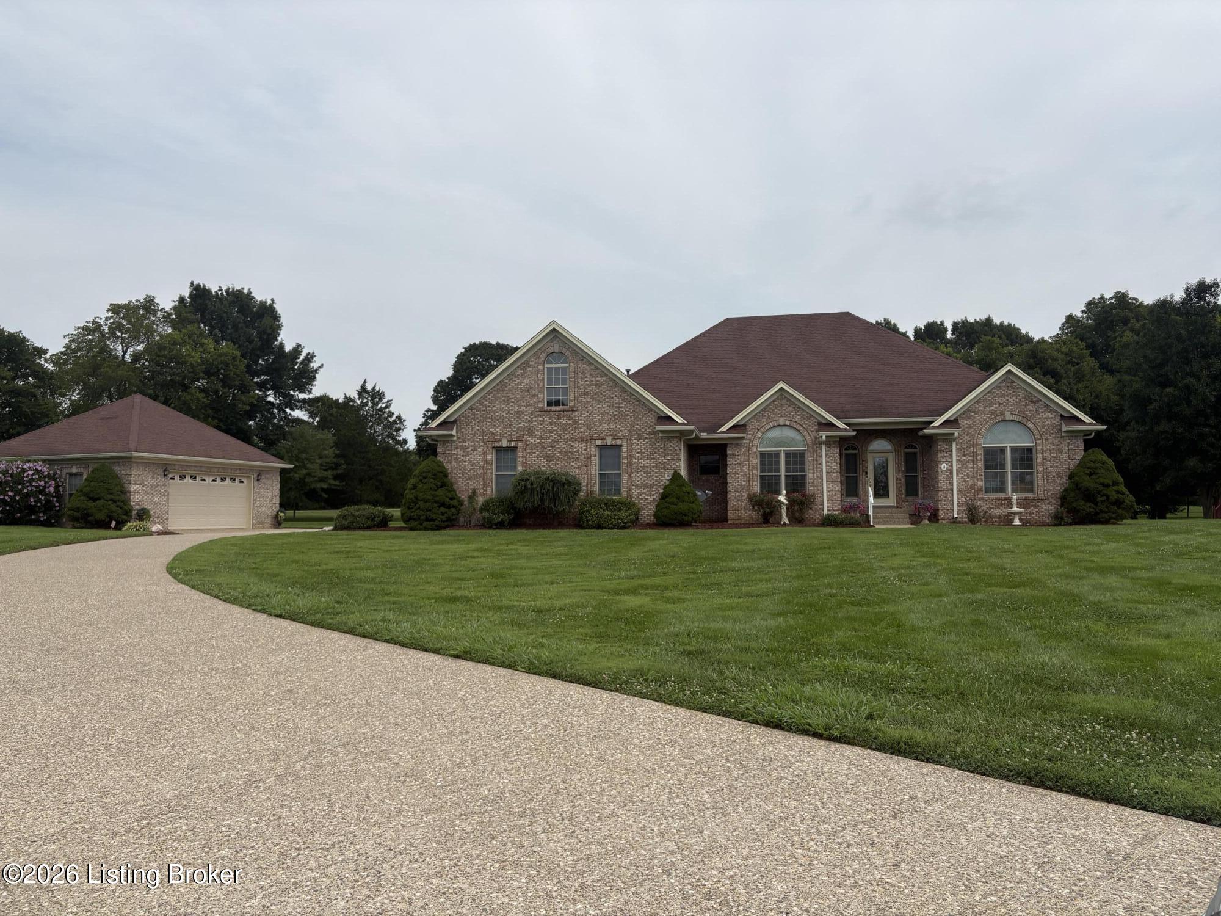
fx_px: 917
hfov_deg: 67.3
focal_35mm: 26
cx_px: 610
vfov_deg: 53.1
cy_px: 458
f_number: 1.6
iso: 50
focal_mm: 5.96
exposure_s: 1/6329
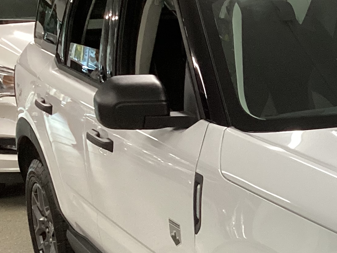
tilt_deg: -19.7
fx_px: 896
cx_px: 439
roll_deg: +0.9
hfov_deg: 19.6
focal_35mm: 92
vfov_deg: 15.7
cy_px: 257
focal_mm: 3.3
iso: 160
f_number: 2.4
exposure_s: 1/50
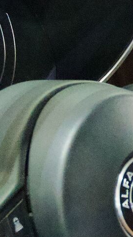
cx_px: 244
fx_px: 1928
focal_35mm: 308
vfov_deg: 7.0
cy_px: 53
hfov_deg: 3.9
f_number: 5.6
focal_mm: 39
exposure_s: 1/30
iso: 6400
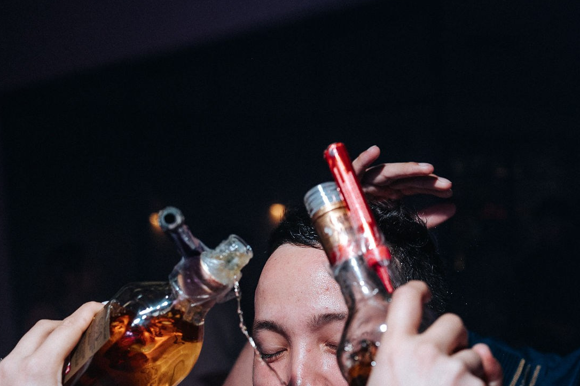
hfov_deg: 30.2
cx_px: 413
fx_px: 1063
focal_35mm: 66
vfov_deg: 20.2
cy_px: 341
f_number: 3.2
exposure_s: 1/160
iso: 640
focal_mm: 35
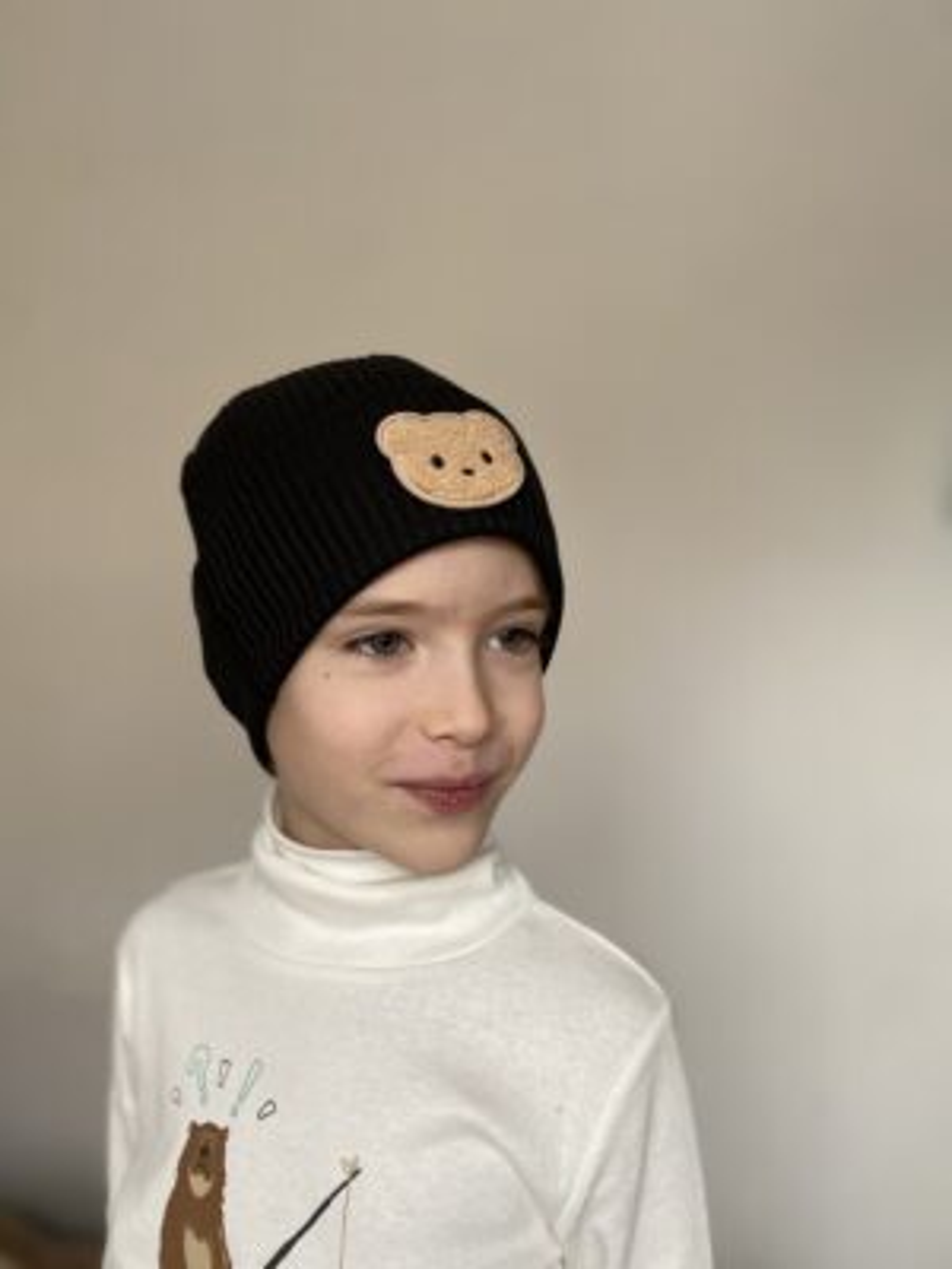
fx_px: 953
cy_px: 634
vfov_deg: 67.3
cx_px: 476
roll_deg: -2.7
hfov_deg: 53.1
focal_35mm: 26
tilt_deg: +0.0
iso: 125
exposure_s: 1/101
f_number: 1.8
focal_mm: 4.25
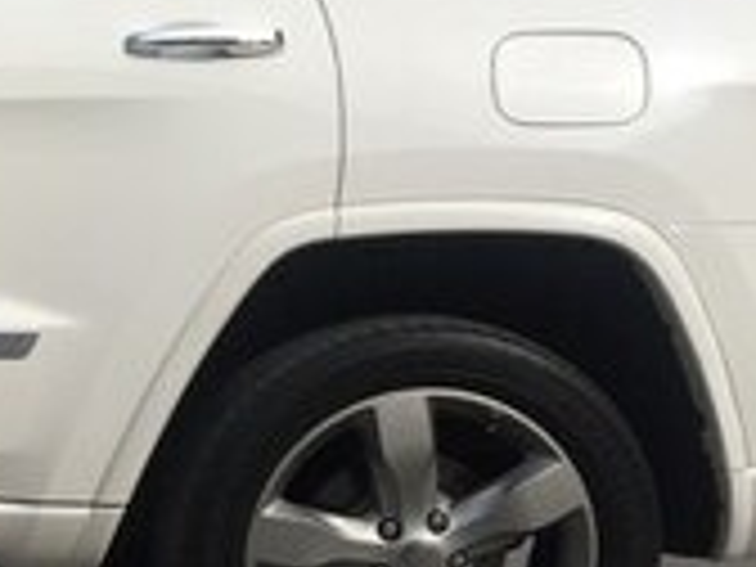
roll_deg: -2.6
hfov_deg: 15.5
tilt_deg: -10.8
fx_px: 2490
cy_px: 538
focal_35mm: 114
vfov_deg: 12.9
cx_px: -490
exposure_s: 1/3597
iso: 32
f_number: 2.2
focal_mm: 4.15
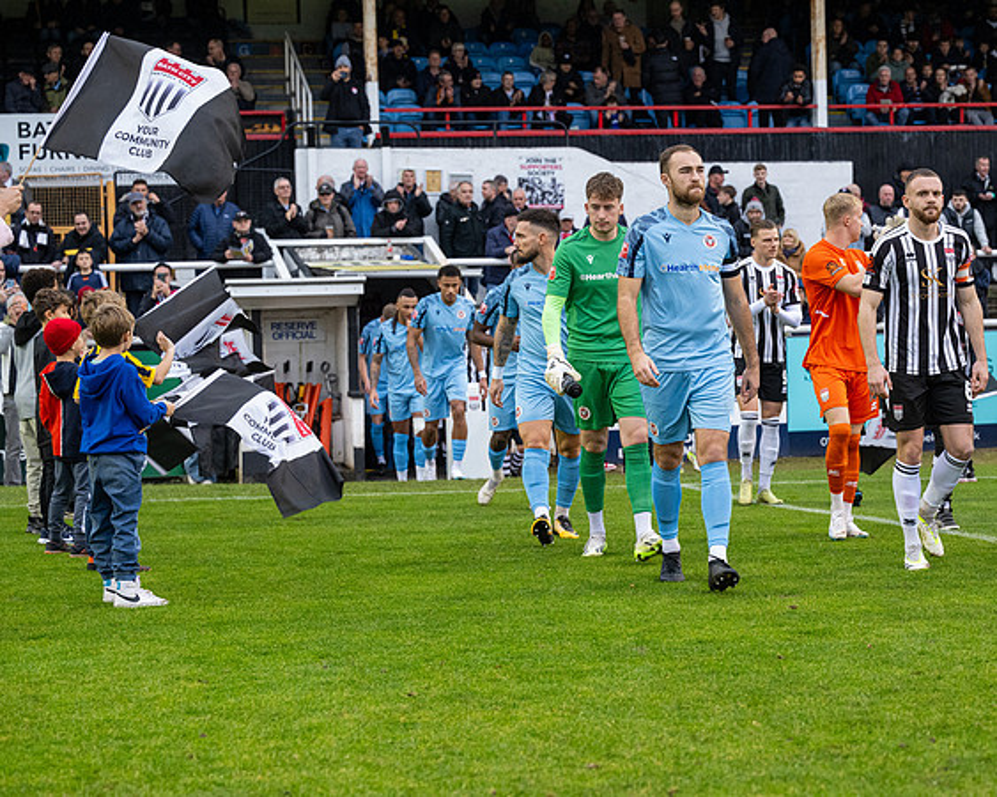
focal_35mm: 86
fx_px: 2547
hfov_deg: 22.1
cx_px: 655
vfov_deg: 17.8
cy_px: 436
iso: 2000
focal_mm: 70
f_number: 4
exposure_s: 1/320
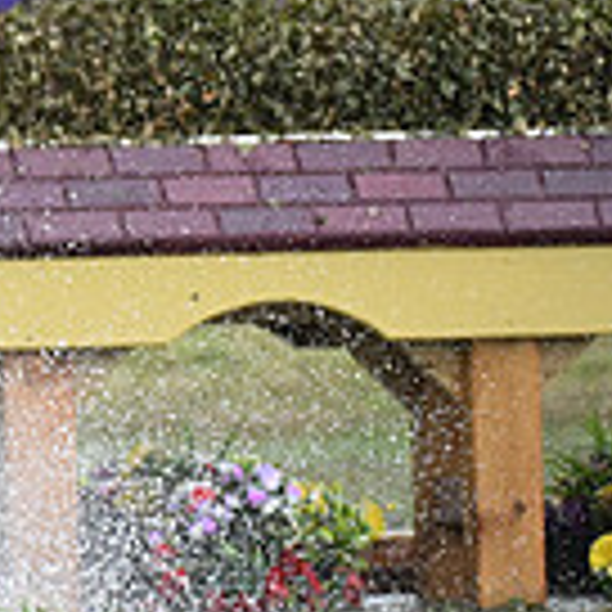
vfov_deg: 2.4
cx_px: -634
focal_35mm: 727
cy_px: -106
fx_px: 14542
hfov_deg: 2.4
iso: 720
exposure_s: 1/1600
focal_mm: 200
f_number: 5
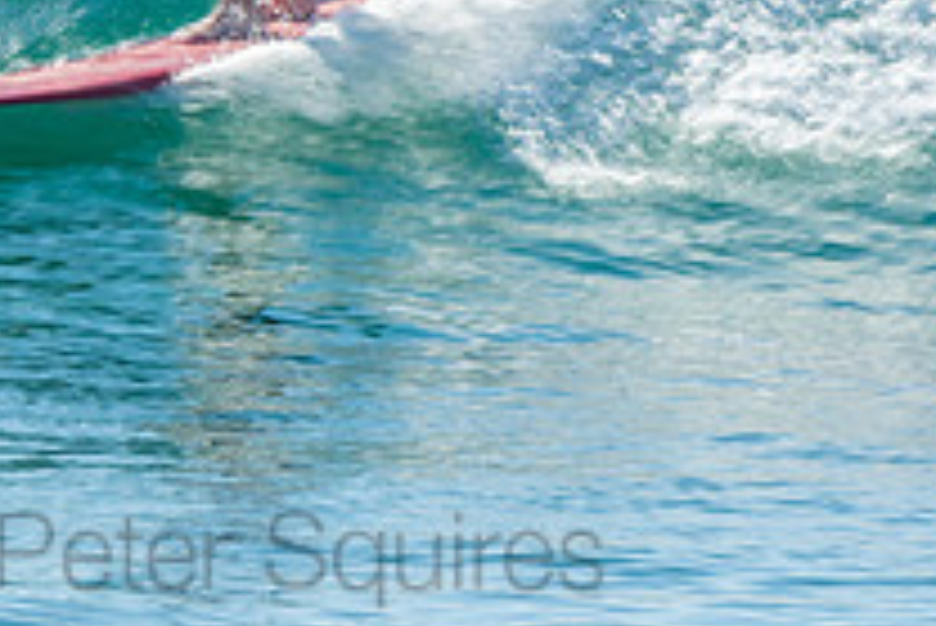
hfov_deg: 1.2
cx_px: 256
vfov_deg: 0.8
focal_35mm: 1674
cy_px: -196
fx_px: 43553
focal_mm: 400
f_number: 18
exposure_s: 1/50
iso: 100
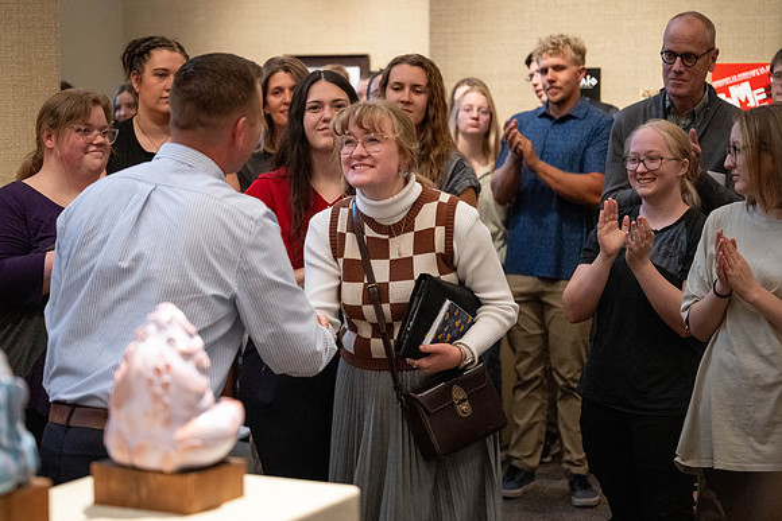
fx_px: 1698
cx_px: 382
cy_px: 242
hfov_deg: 25.9
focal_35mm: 78
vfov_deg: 17.5
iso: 5000
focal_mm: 70
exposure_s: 1/250
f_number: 2.8
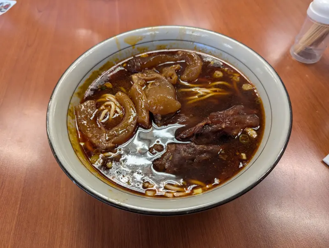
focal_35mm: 24
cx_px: 164
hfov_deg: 71.5
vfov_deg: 56.9
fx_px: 228
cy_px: 124
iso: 185
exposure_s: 1/120
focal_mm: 6.81
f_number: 1.85
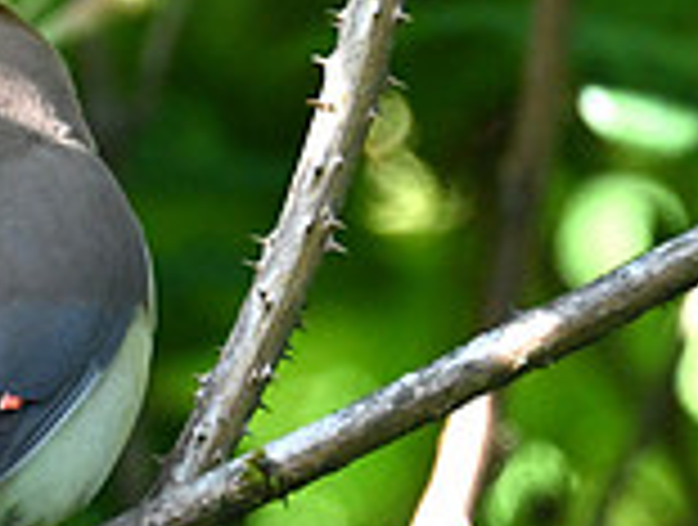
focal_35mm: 2872
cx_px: 99
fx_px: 58046
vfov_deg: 0.5
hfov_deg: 0.7
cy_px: 344
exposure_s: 1/800
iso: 4000
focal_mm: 800
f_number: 6.3
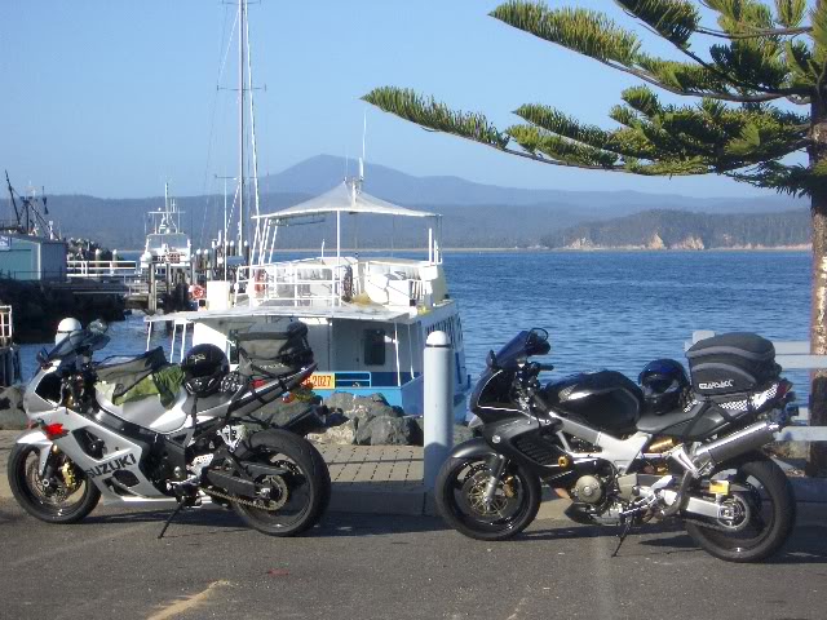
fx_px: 2102
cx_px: 414
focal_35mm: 88
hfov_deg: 22.3
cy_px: 310
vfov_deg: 16.8
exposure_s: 1/160
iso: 50
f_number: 7
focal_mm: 14.6
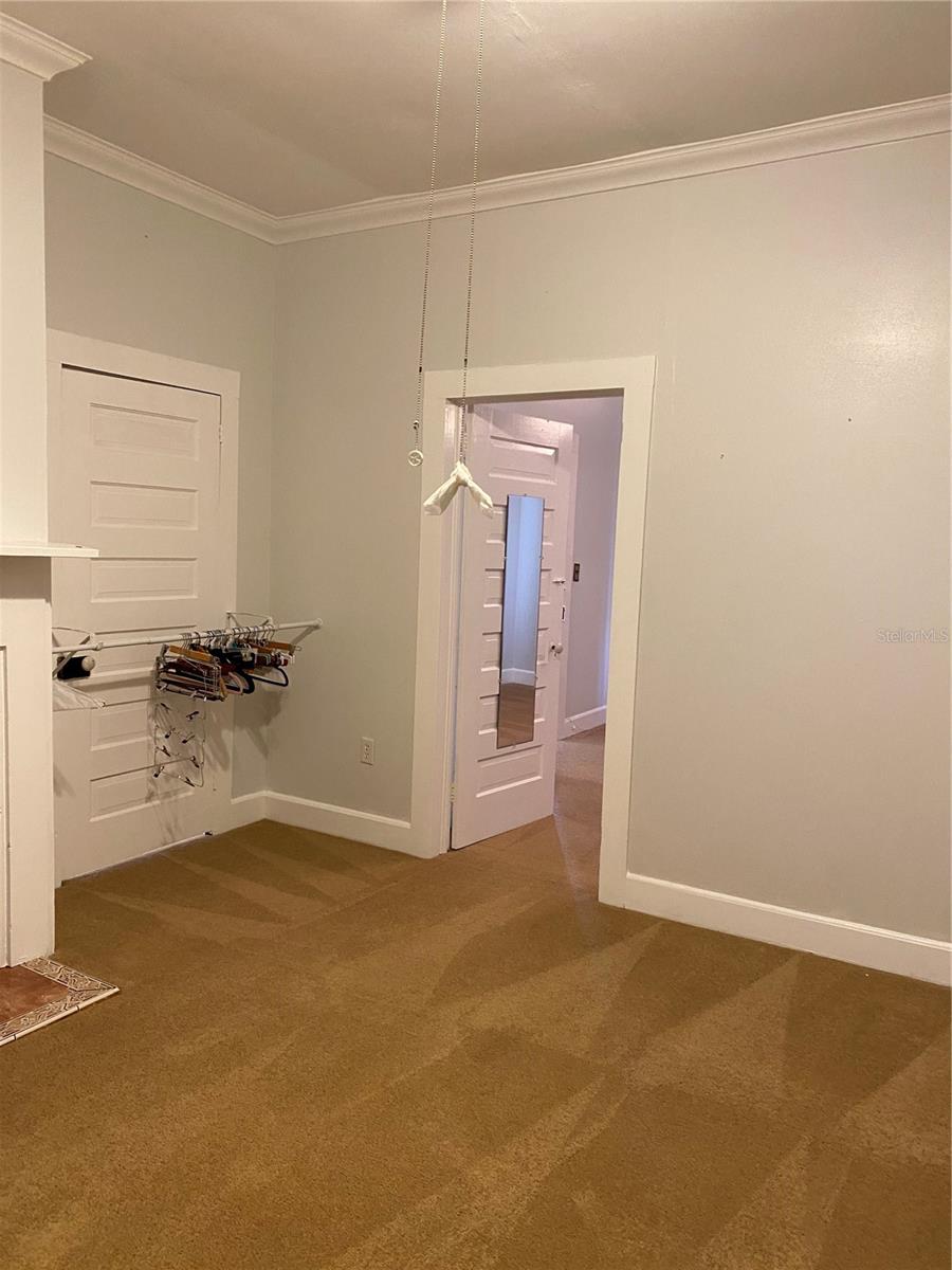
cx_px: 476
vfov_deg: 67.3
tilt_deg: -3.9
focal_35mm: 26
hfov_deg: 53.1
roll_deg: -3.3
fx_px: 953
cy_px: 635
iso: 250
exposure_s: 1/60
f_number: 1.8
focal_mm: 4.25
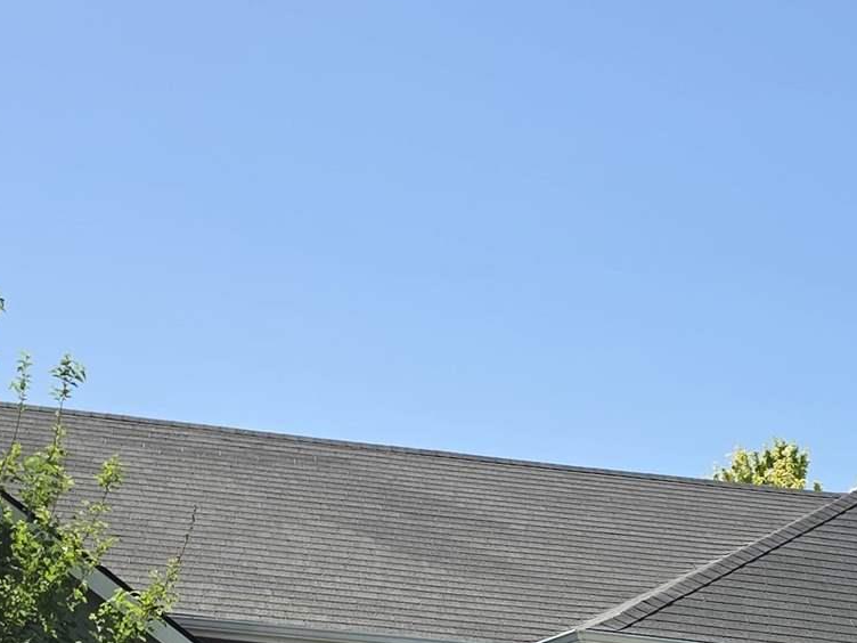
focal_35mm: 94
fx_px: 2327
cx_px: 695
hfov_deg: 20.6
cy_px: 821
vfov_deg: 15.1
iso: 64
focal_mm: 6.5
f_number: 1.4
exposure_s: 1/7329
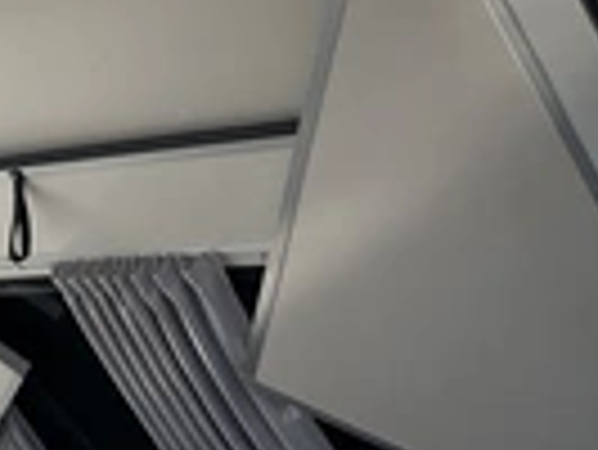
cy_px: -81
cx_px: -36
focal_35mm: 87
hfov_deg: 21.5
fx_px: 1504
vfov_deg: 16.3
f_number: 1.8
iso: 25
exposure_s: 1/978
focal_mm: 3
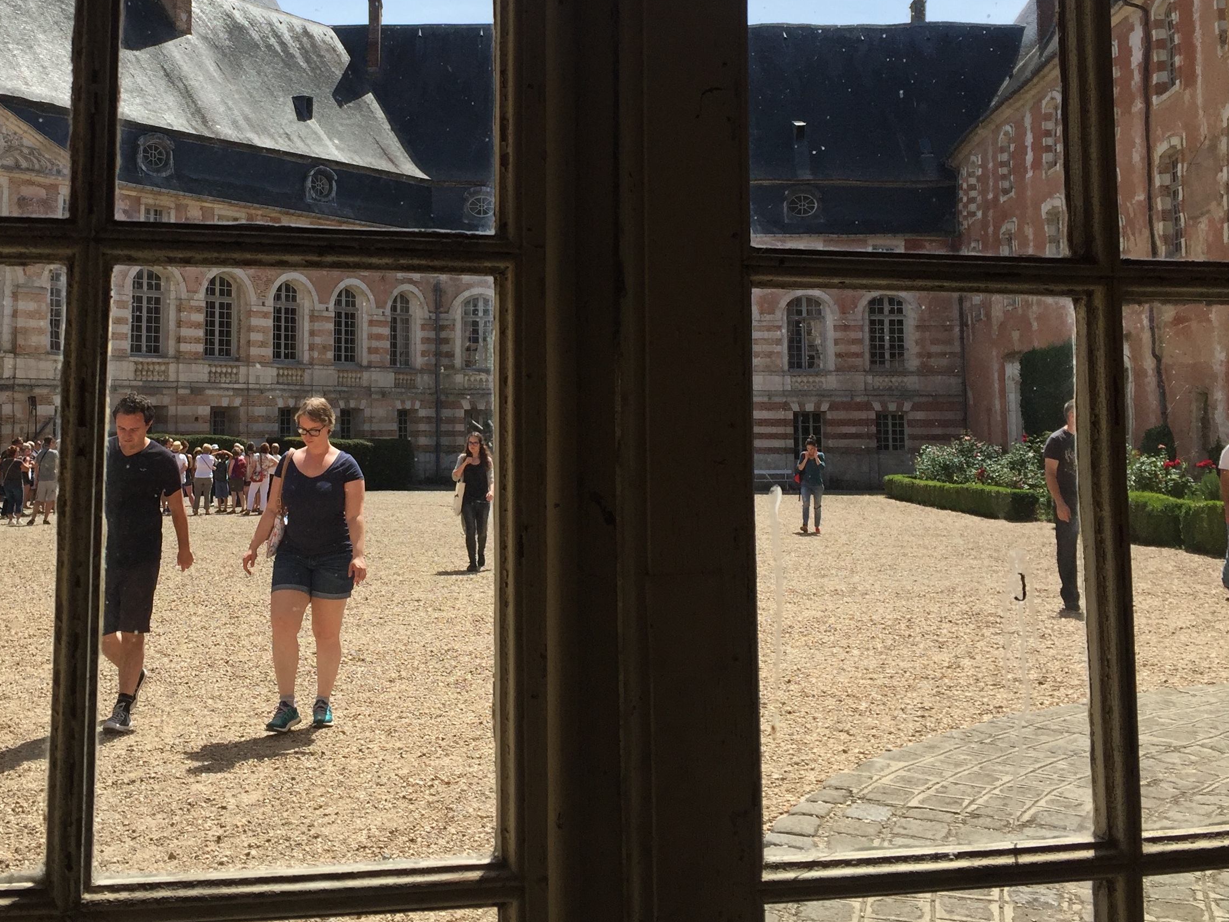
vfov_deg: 33.9
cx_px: 433
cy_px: 267
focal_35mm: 42
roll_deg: -0.3
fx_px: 1491
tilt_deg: +6.4
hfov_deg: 44.3
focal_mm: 4.15
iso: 32
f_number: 2.2
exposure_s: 1/1980
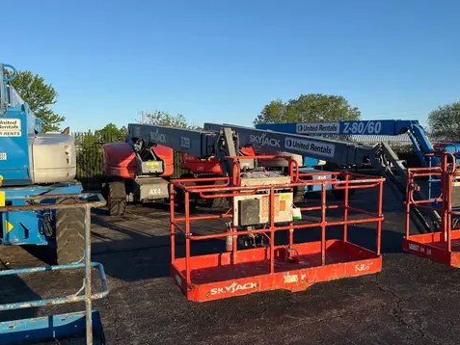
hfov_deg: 60.0
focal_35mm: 30
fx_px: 399
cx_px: 231
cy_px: 177
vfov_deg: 46.8
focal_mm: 5.1
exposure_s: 1/1580
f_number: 1.6
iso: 50
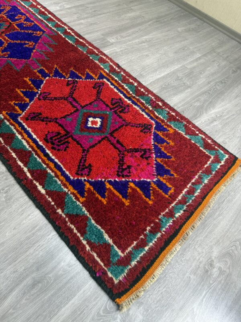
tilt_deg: -54.4
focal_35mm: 24
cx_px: 120
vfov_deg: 71.6
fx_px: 223
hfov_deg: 56.8
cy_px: 161
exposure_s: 1/100
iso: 125
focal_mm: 6.76
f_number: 1.78
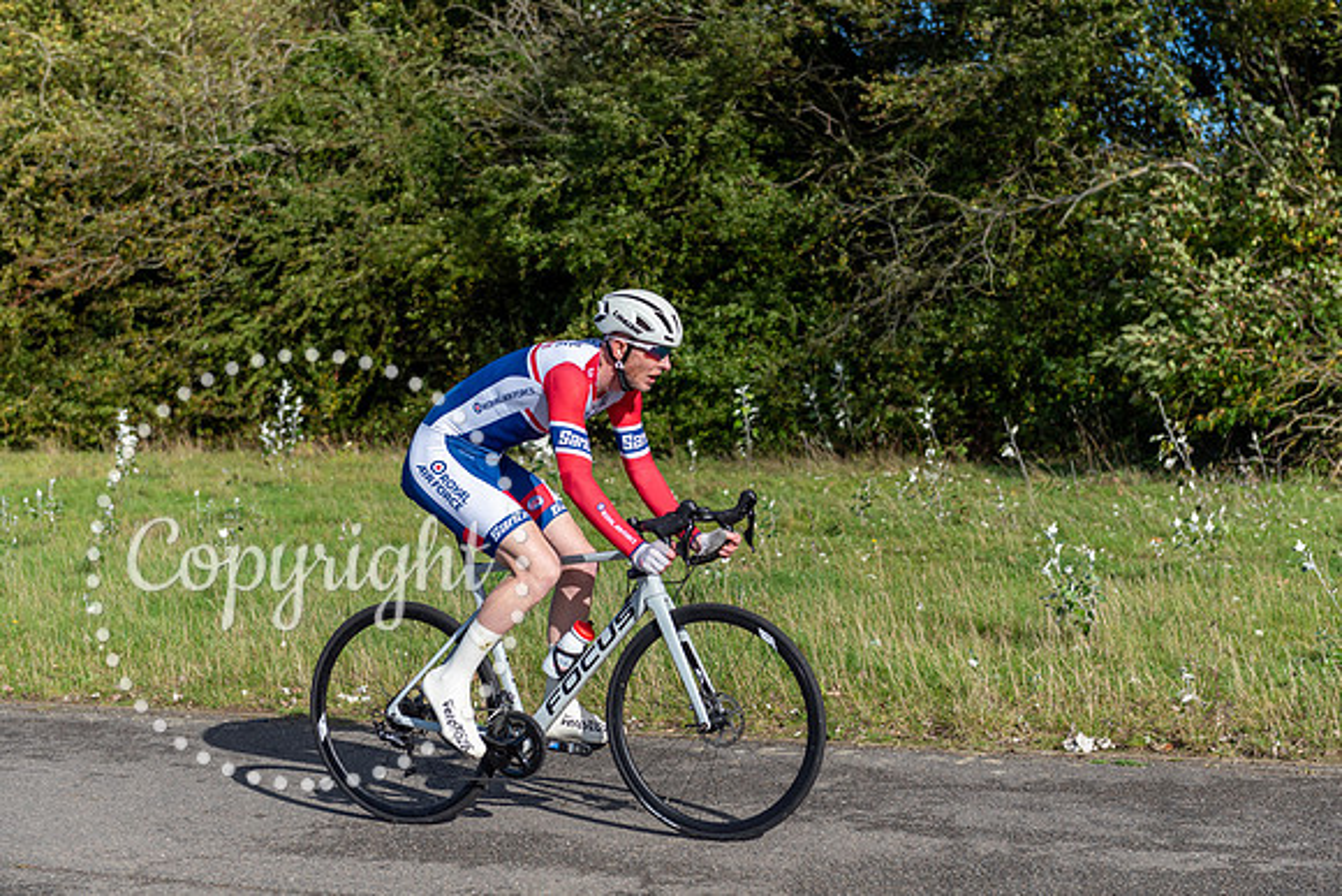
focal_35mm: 66
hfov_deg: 30.5
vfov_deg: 20.6
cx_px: 671
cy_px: 448
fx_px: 2461
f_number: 3.5
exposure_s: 1/3200
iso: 200
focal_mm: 66
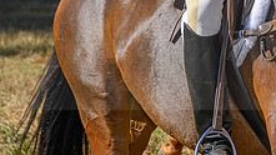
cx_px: 328
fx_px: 1309
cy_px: -89
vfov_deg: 6.7
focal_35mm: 179
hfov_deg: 11.8
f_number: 3.5
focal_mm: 56
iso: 64
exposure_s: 1/640
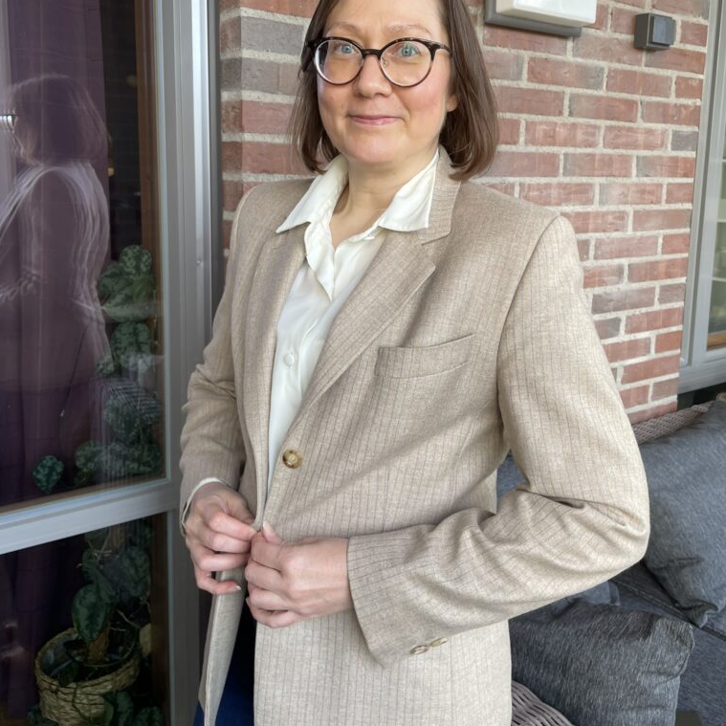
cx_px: 363
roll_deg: -1.2
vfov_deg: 52.0
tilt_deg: -9.1
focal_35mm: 31
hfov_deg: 52.5
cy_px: 277
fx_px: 736
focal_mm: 4.2
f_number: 1.6
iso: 40
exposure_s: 1/121
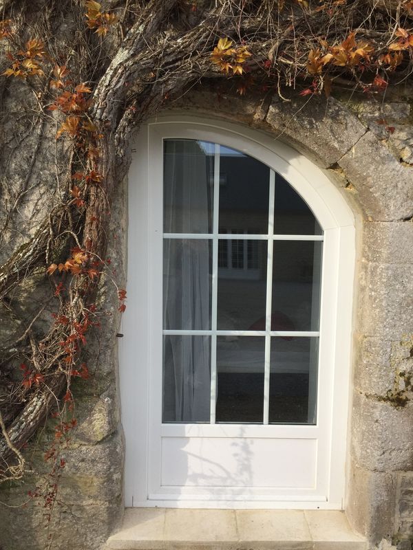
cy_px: 275
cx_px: 206
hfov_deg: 48.2
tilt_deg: -4.4
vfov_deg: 61.7
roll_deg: -0.5
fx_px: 461
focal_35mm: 29
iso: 32
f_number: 2.2
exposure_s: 1/1014
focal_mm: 4.15
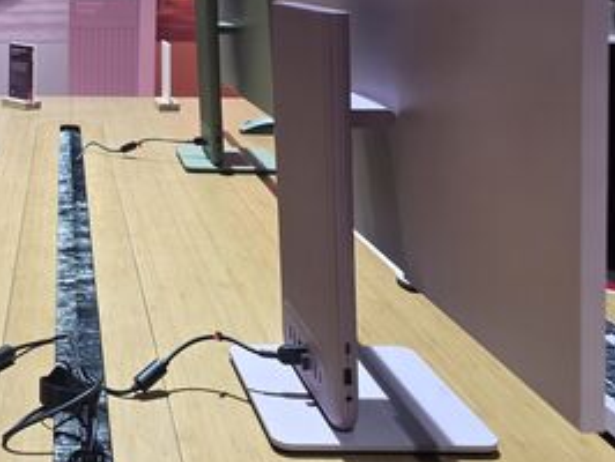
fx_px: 942
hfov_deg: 33.7
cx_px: 32
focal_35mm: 53
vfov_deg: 27.1
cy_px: 98
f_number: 1.7
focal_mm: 6.3
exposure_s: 1/53
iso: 125
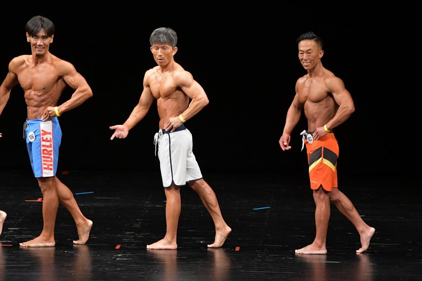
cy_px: 140
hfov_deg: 7.6
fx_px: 3163
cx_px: 211
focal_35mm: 270
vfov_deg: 5.1
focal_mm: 180
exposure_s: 1/400
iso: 3200
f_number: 5.6
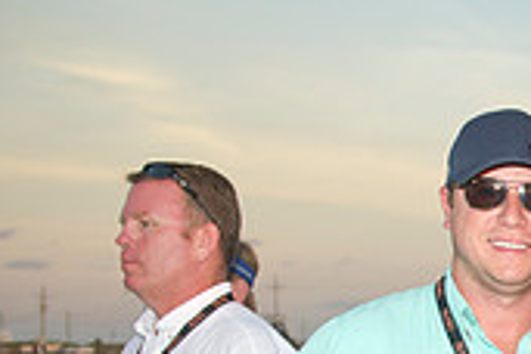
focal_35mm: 105
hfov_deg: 17.2
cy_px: 463
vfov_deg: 12.6
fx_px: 1549
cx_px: 842
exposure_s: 1/200
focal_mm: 31
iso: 125
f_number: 3.5
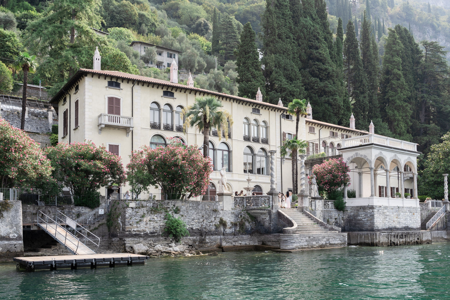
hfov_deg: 54.4
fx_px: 437
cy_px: 150
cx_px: 225
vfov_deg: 37.9
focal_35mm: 35
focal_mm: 35
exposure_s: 1/250
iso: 125
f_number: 8
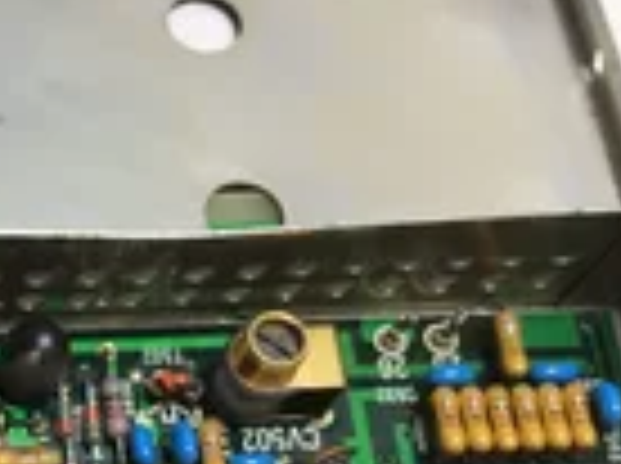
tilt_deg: -69.1
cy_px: 482
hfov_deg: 19.7
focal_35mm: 90
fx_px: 1612
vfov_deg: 16.0
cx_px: -225
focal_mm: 3.3
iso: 40
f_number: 2.4
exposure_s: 1/120
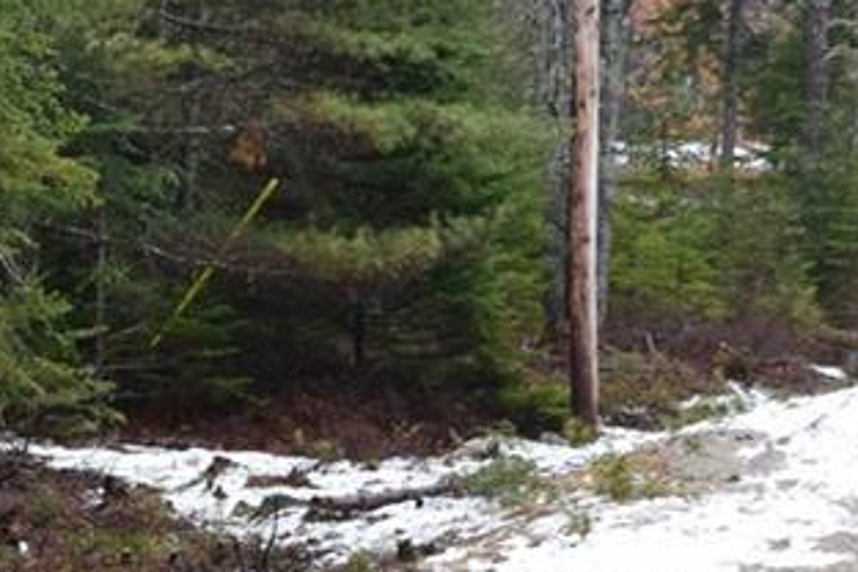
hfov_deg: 11.3
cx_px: -236
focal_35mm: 177
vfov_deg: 7.7
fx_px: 4218
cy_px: 451
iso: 400
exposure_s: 1/160
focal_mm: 36
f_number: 9
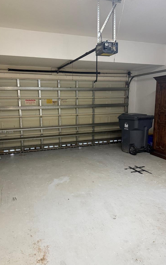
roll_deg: +0.0
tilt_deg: -9.7
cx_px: 74
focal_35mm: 26
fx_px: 188
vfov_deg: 70.4
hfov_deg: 47.5
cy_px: 132
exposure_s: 1/60
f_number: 1.78
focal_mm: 6.76
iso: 250
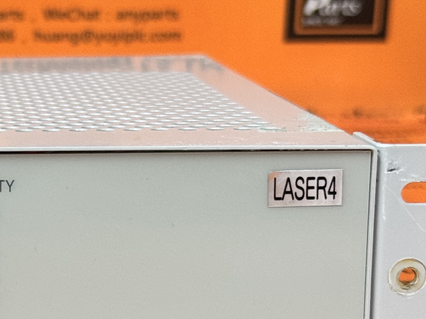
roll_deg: +0.1
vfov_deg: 10.9
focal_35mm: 135
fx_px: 1661
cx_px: -47
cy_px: 264
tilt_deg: -10.8
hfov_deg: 14.3
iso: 200
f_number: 1.78
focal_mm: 6.76
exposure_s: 1/40
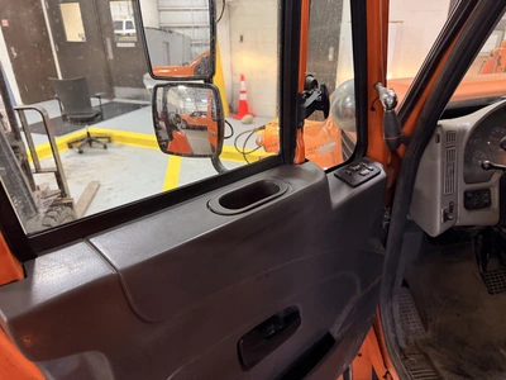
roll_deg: -0.7
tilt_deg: -22.8
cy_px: 190
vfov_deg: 56.8
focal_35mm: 24
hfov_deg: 71.6
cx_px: 253
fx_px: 351
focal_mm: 6.76
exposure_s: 1/60
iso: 800
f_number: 1.78
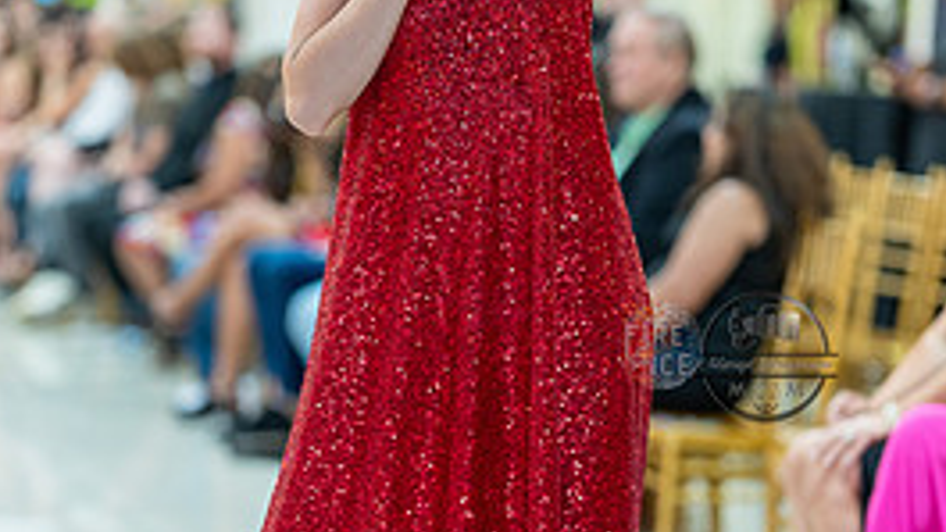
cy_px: 357
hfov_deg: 14.2
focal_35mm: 151
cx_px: 461
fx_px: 3787
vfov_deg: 8.0
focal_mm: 85
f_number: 1.4
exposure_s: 1/160
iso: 400
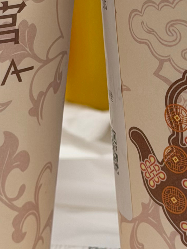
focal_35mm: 202
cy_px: 19
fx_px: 1454
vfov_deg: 9.7
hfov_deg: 7.4
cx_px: 92
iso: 64
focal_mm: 6.76
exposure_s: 1/100
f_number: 1.78
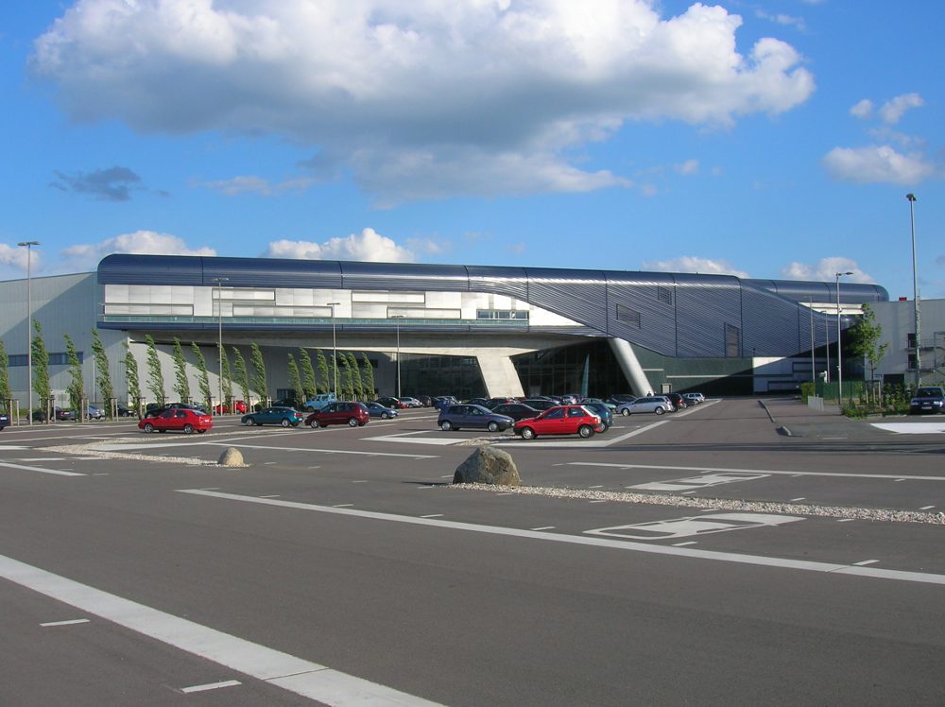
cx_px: 472
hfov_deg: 49.0
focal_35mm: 38
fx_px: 1036
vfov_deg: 37.7
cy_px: 354
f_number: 5
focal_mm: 6.4
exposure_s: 1/372
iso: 50
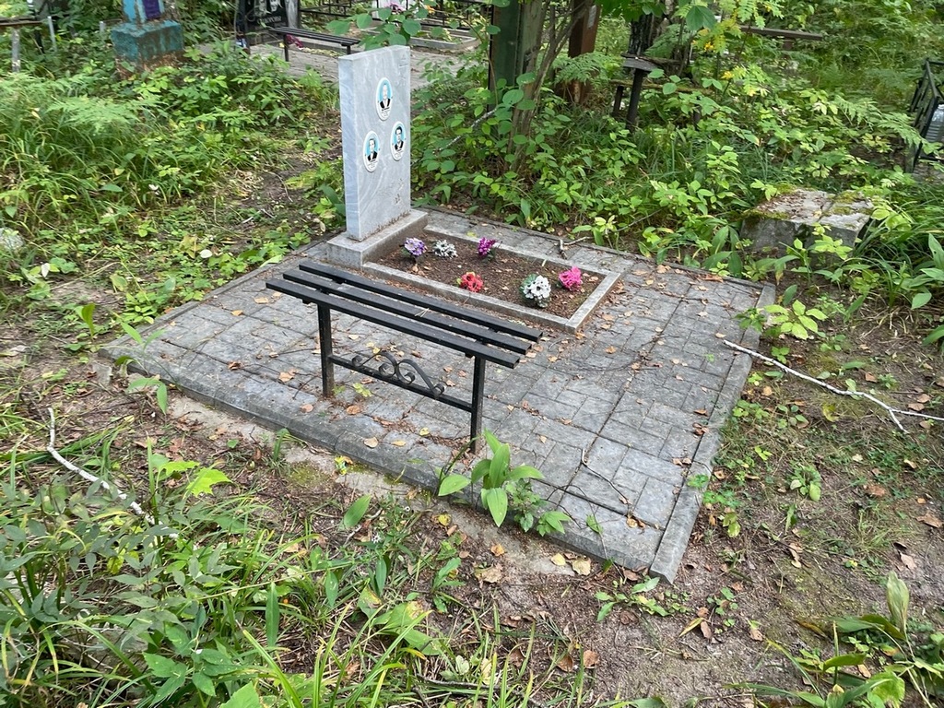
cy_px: 354
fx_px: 709
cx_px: 472
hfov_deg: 67.3
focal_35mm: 26
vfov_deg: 53.1
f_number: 1.6
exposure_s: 1/121
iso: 100
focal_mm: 4.2
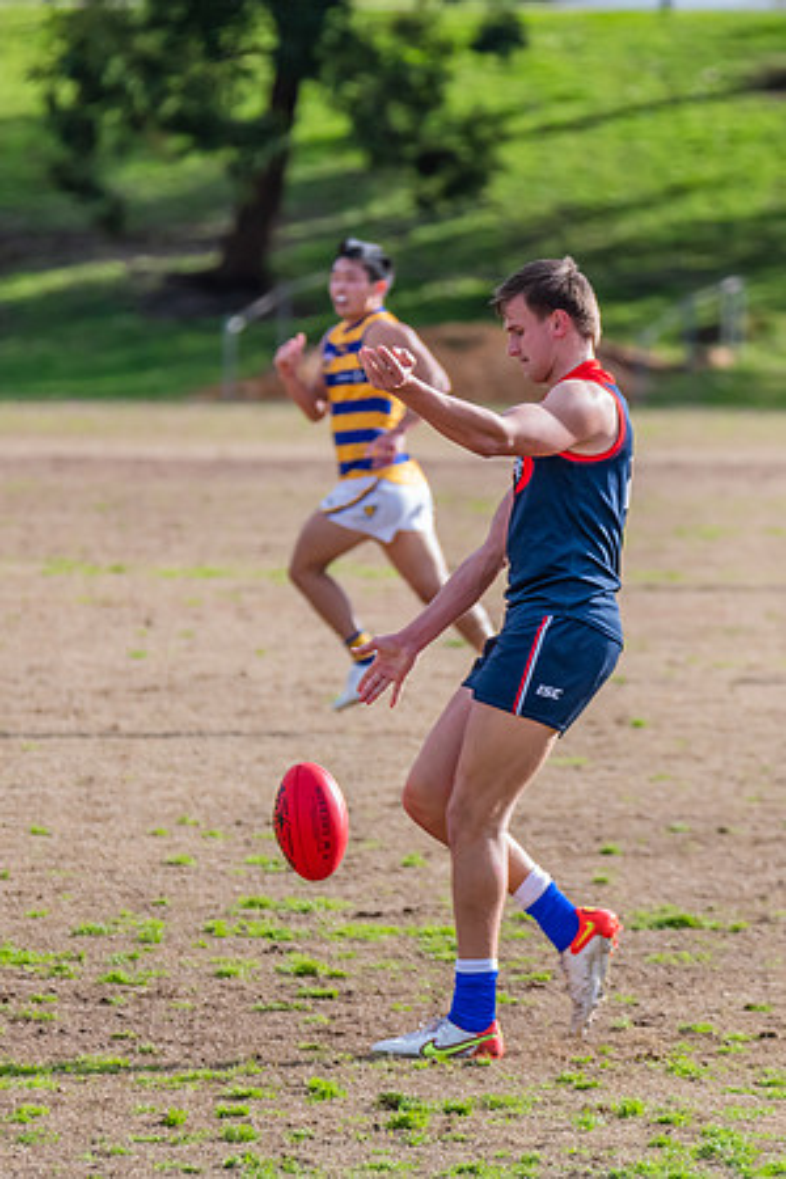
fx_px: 14988
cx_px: 290
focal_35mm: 458
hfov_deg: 3.0
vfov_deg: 4.5
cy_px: 582
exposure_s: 1/1600
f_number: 6.3
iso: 800
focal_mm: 300
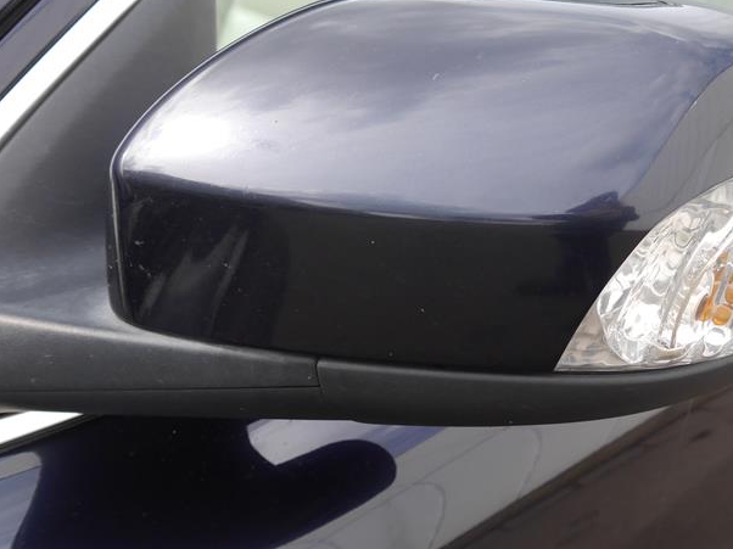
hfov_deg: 37.3
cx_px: 463
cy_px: 169
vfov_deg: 28.3
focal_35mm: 51
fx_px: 1080
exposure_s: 1/200
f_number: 5
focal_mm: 15
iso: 160
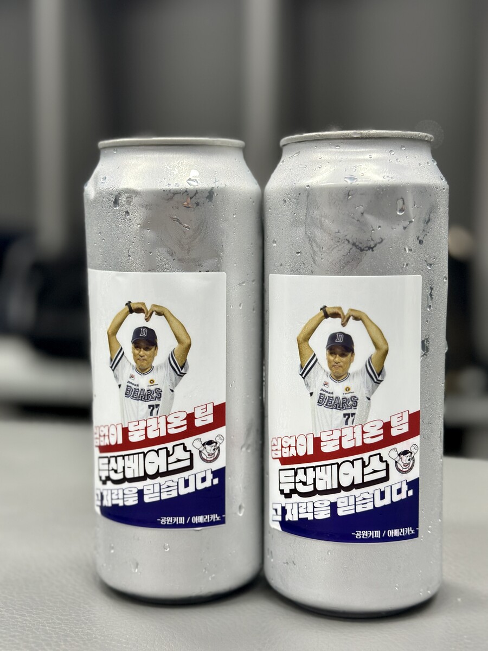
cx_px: 244
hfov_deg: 30.3
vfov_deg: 39.7
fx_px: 902
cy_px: 326
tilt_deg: -6.2
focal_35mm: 48
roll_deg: -0.5
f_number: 1.78
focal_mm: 6.86
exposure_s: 1/60
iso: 80
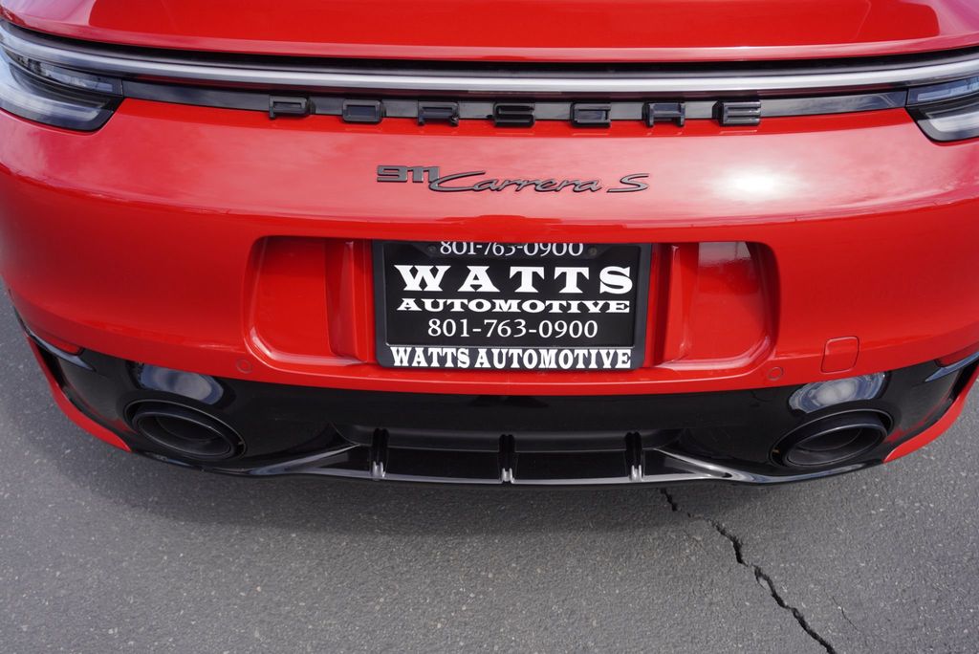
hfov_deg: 59.5
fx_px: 857
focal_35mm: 32
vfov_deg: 41.8
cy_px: 327
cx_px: 490
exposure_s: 1/250
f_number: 5
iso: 100
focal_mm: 21
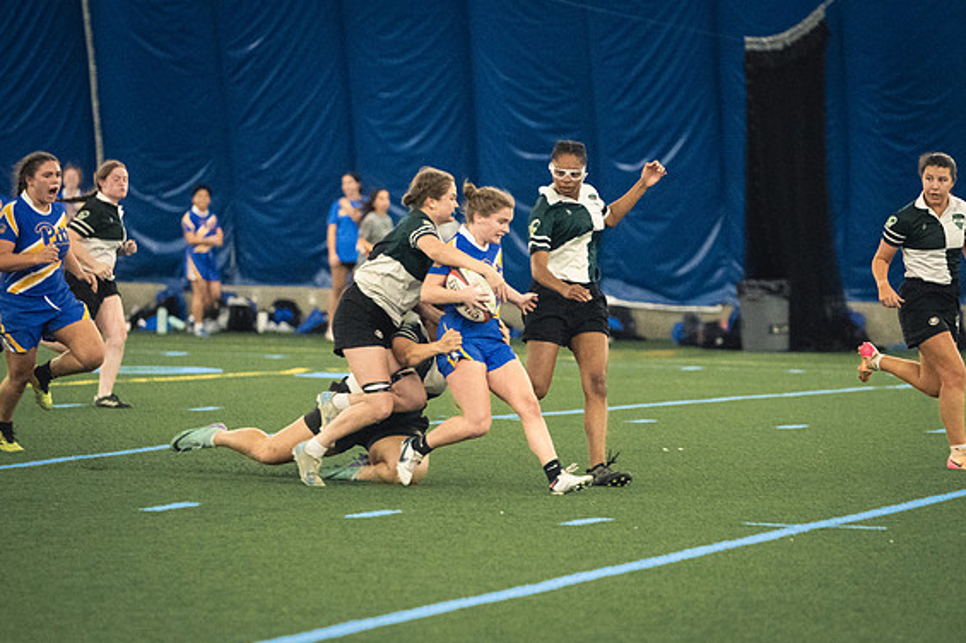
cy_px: 323
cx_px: 491
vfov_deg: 5.2
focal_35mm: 262
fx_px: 7026
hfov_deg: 7.9
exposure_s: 1/500
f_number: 2.8
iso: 12800
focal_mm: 170
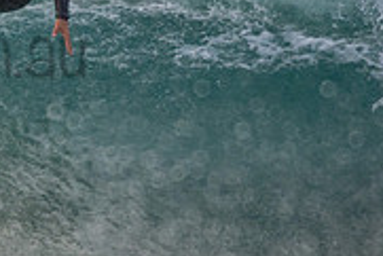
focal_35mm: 1780
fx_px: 18952
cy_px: 29
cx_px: -138
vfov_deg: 0.8
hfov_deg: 1.2
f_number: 5.6
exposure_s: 1/1250
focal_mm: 370
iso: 640
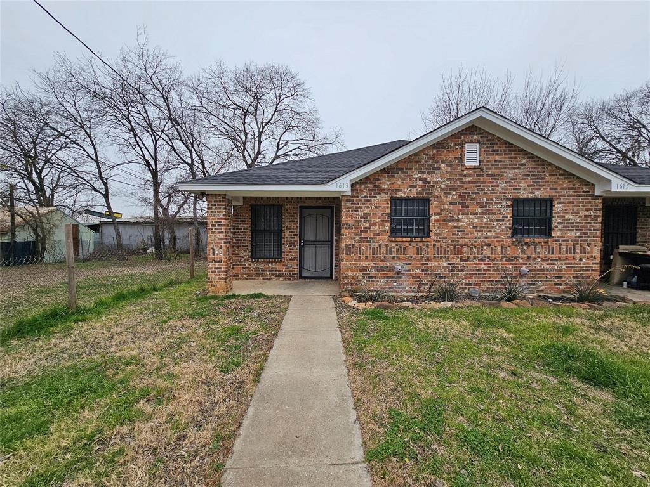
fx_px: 244
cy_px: 244
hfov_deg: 106.2
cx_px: 325
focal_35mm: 13
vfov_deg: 89.9
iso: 50
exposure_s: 1/1070
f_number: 2.2
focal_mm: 2.2
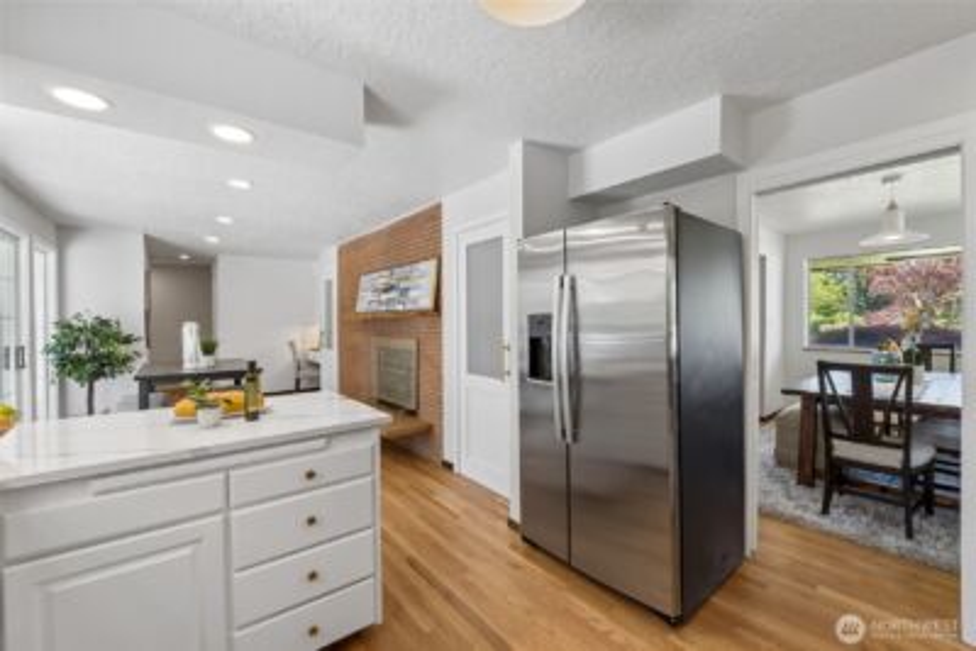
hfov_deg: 100.4
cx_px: 488
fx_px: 407
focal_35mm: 15
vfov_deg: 77.4
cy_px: 326
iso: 250
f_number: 9
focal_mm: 10
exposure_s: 1/13
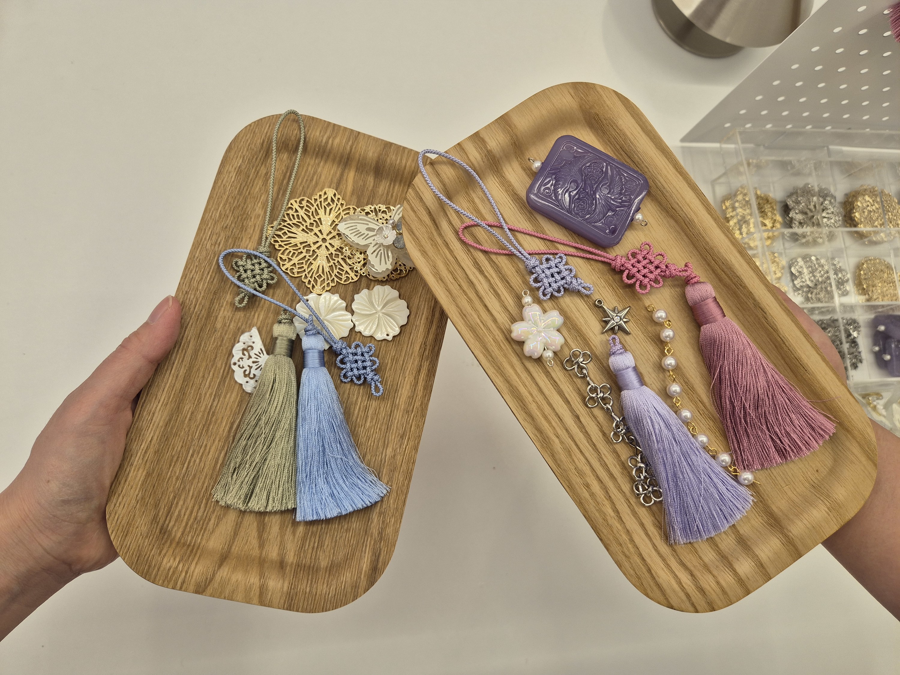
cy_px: 338
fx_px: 598
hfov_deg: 73.9
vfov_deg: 58.9
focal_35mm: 23
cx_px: 450
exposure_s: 1/120
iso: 64
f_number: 1.8
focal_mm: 5.4
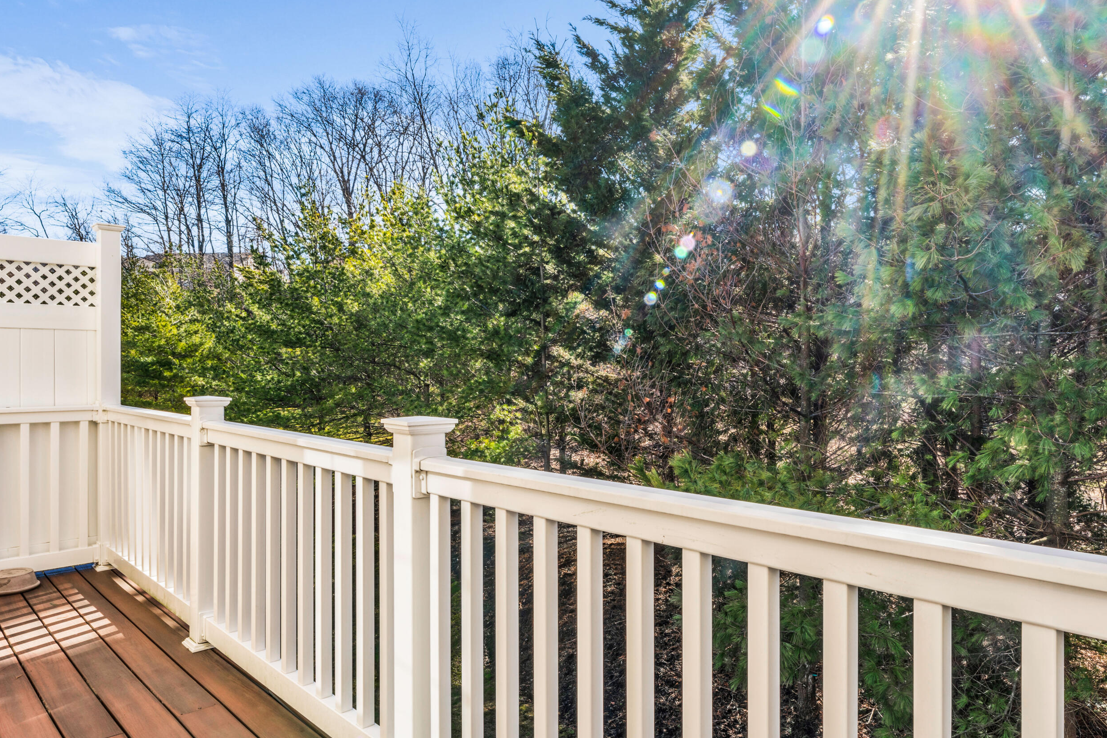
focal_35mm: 24
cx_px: 601
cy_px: 377
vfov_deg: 53.9
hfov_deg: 74.5
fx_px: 726
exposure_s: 1/8
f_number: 22
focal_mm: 19.5
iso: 100
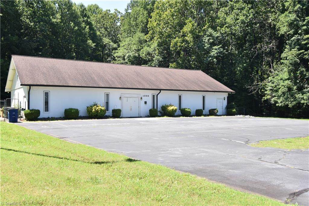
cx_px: 154
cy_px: 103
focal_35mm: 35
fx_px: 300
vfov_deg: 37.9
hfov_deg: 54.4
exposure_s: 1/640
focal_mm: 35
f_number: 13
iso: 1250
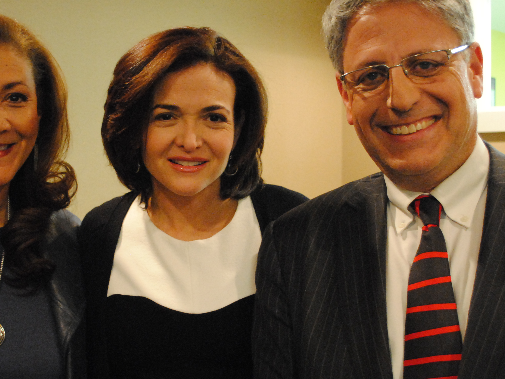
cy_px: 201
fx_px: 905
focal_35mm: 62
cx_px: 192
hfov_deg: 31.1
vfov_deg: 23.6
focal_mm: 26
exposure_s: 1/15
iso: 1600
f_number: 4.2
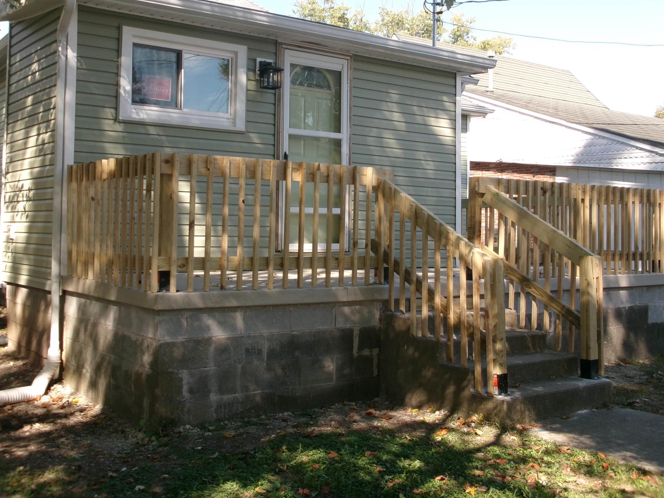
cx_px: 323
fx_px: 825
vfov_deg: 33.5
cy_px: 204
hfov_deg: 43.8
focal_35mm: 43
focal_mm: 6.4
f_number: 4.5
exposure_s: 1/240
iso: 100
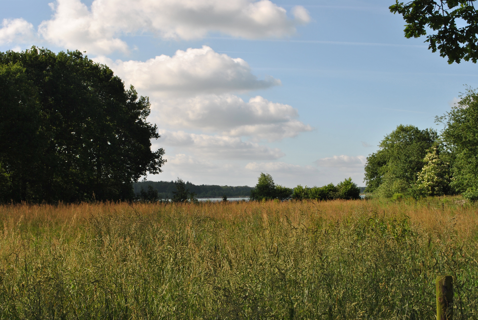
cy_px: 160
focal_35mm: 54
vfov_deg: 25.1
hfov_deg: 36.8
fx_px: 718
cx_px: 239
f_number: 10
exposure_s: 1/200
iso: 100
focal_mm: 36
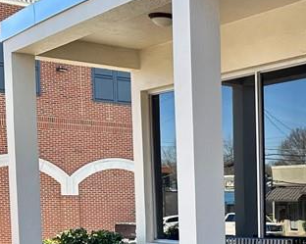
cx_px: 370
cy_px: 271
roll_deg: -0.2
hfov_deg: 22.7
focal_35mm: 77
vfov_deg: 19.0
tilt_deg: -5.8
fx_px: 697
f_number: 1.78
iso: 80
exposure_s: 1/672
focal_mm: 6.86
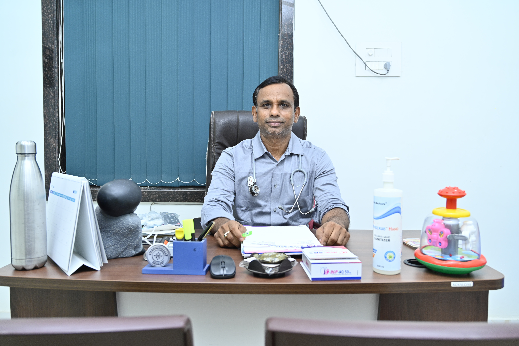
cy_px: 173
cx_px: 260
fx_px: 432
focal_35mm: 30
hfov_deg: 61.9
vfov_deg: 43.6
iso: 400
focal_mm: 30
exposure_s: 1/125
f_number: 5
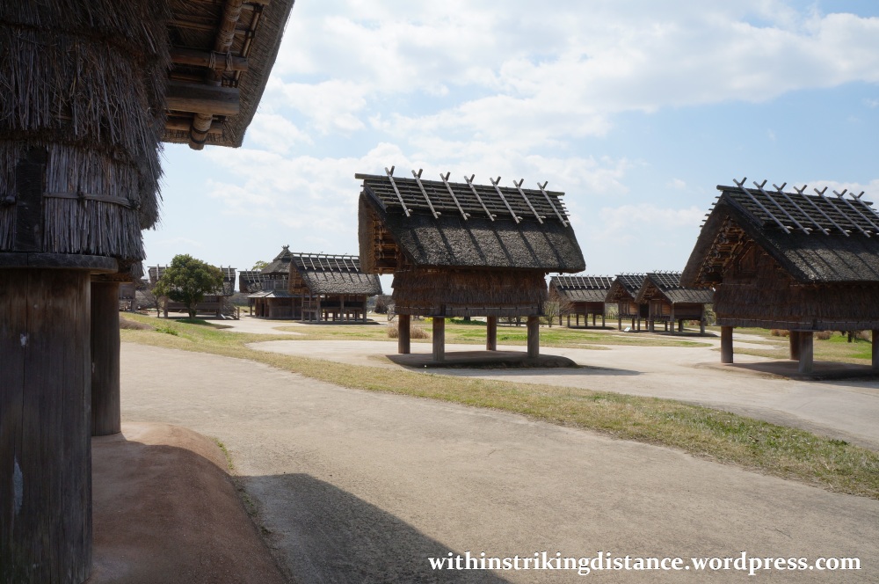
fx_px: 658
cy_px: 292
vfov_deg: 47.8
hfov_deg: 67.4
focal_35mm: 27
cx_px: 440
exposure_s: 1/320
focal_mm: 18
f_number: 13
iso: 200
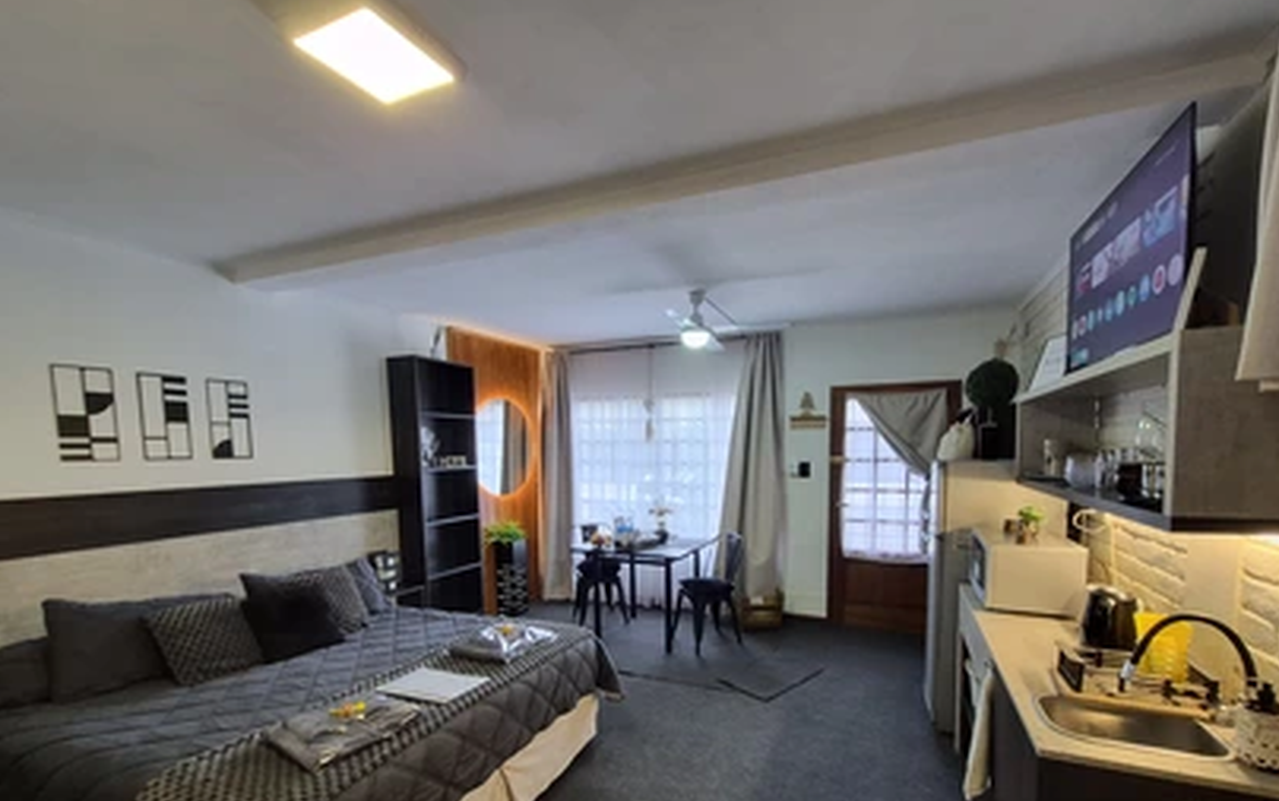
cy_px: 497
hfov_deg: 101.4
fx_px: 523
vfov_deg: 73.7
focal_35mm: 15
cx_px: 668
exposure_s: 1/50
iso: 160
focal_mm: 1.74
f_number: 2.2
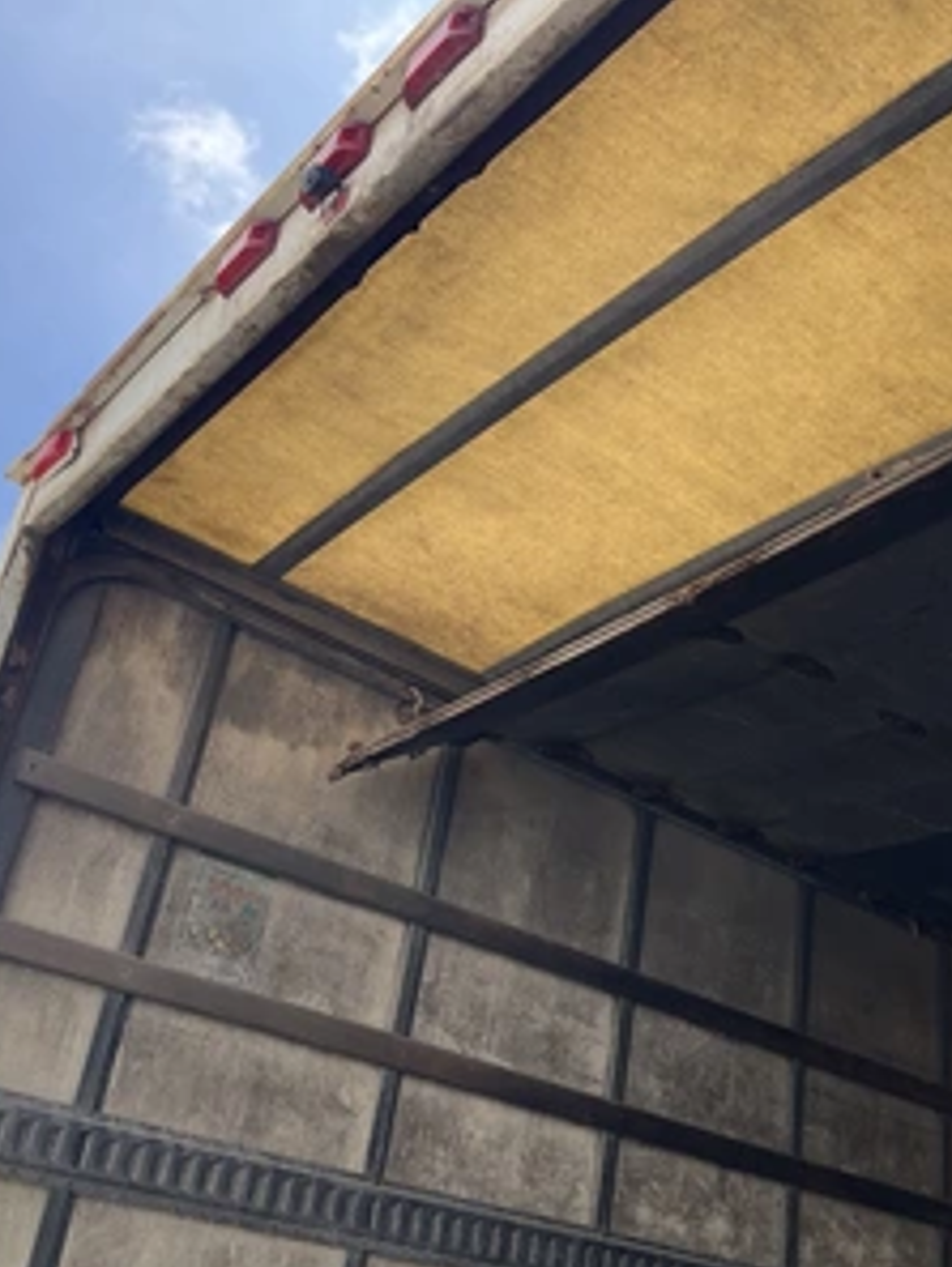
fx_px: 1429
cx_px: 585
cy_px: 636
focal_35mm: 39
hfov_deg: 36.7
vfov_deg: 47.8
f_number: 1.8
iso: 25
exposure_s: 1/842
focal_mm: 3
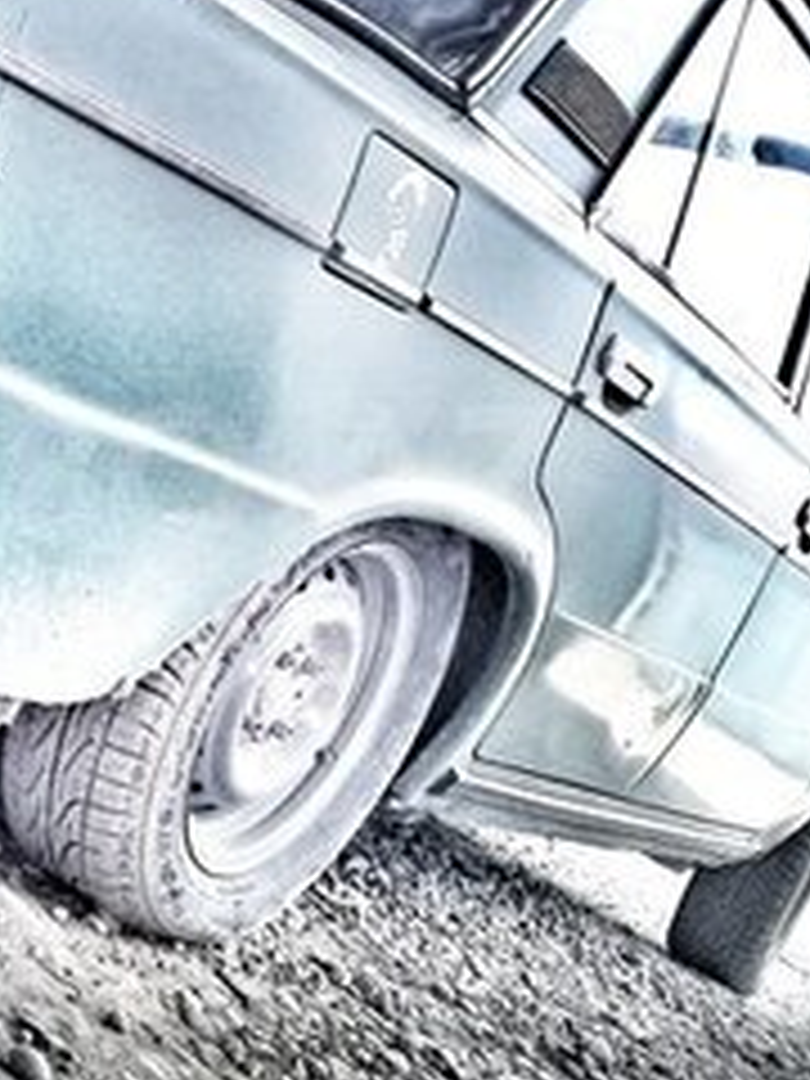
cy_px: 472
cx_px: 94
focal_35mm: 64
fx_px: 1997
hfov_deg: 22.4
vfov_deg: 30.2
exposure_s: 1/145
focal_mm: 3.3
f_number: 2.2
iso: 50
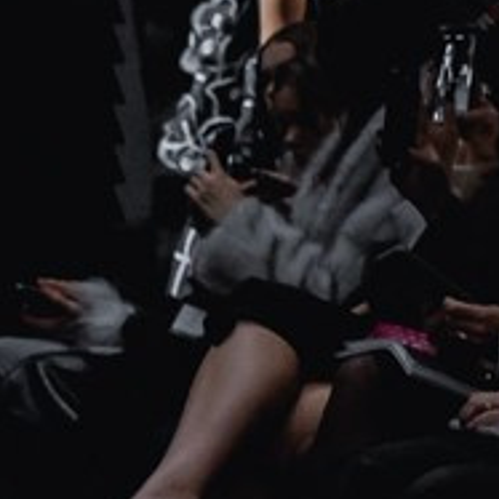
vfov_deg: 4.4
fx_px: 6556
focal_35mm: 402
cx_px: -1049
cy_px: 432
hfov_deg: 4.2
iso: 2000
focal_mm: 46
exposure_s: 1/250
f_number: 4.5
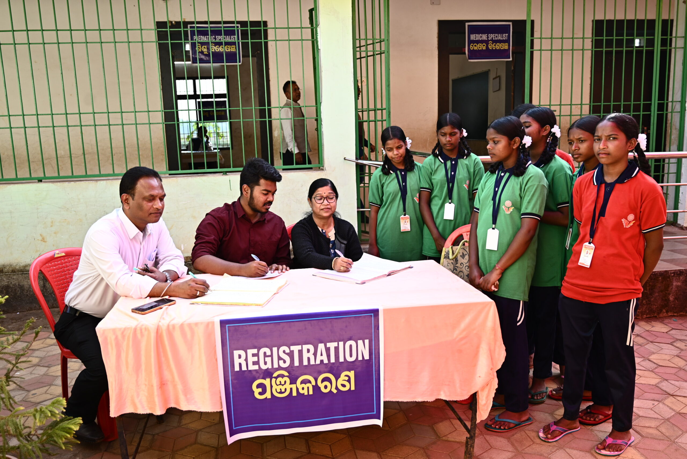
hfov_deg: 61.1
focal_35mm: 30
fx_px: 582
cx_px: 344
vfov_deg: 43.0
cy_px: 230
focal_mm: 30.5
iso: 125
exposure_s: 1/160
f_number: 4
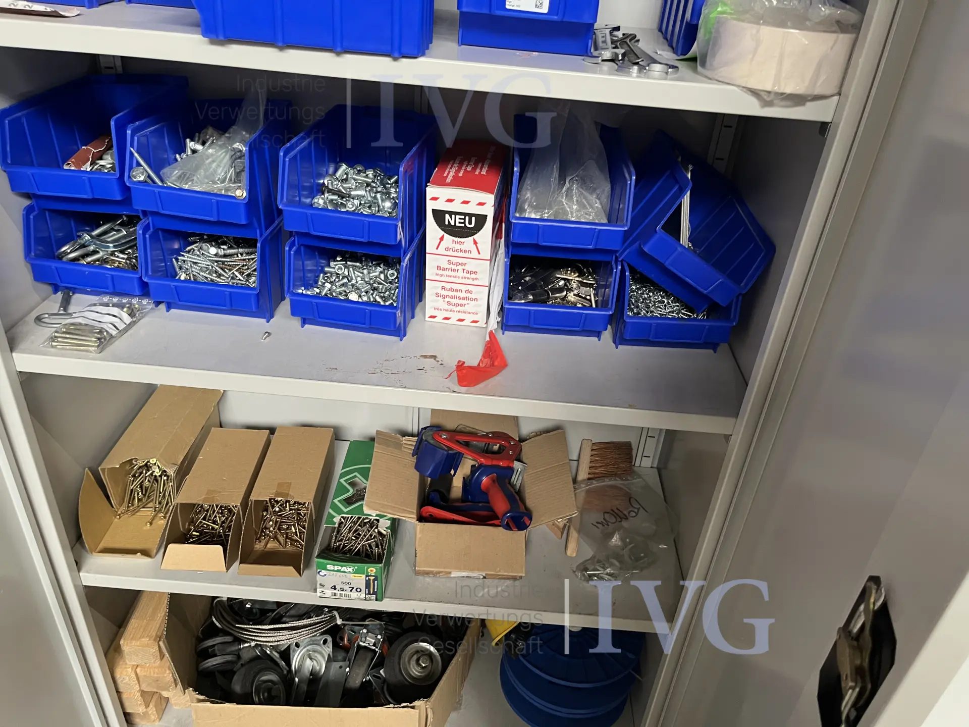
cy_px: 364
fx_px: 728
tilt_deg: -31.1
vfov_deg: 53.1
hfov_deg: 67.3
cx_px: 484
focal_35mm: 26
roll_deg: -5.7
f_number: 1.6
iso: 250
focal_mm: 5.1
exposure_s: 1/60
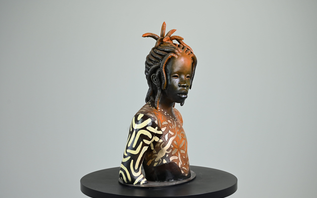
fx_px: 406
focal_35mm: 47
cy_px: 104
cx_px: 159
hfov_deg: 42.6
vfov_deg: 27.4
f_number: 5.6
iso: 1000
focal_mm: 46
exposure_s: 1/125
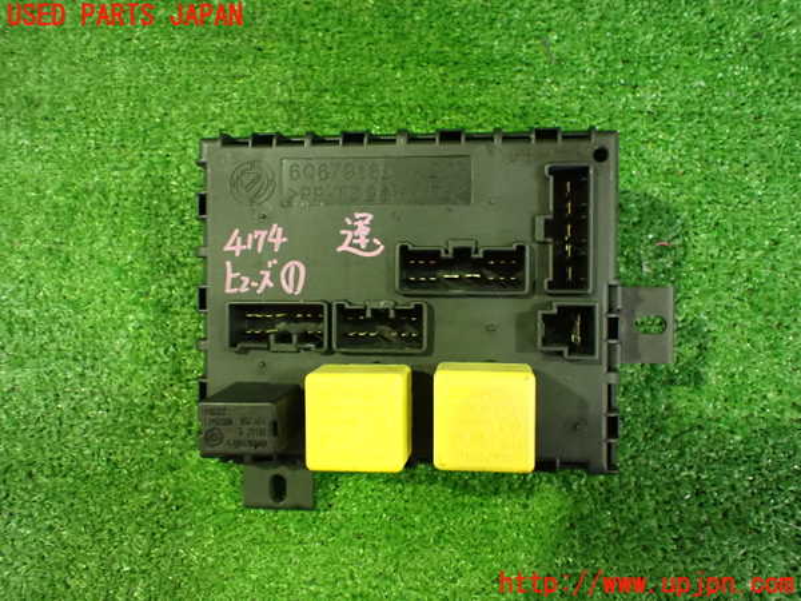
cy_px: 300
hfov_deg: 60.0
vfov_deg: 46.8
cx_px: 400
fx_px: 694
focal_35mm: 30
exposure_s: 1/30
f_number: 2.3
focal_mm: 5.4
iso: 1250
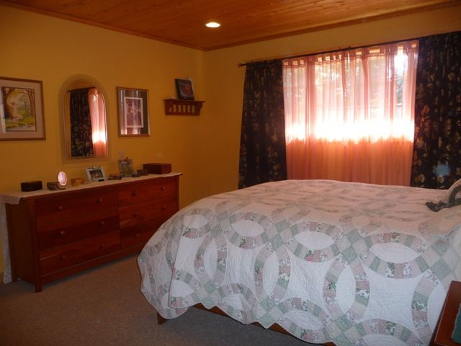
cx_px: 230
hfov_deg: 63.4
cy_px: 173
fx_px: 373
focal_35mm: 28
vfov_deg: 49.7
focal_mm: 4.7
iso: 100
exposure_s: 1/30
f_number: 3.3
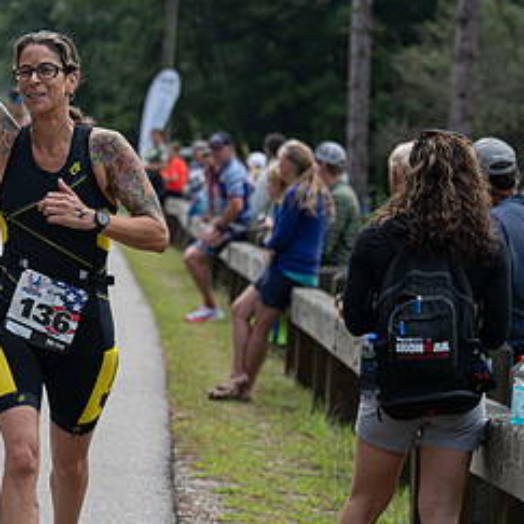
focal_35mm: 248
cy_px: 256
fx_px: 4247
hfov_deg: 7.0
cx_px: 45
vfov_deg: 7.1
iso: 200
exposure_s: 1/250
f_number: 5.6
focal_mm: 122
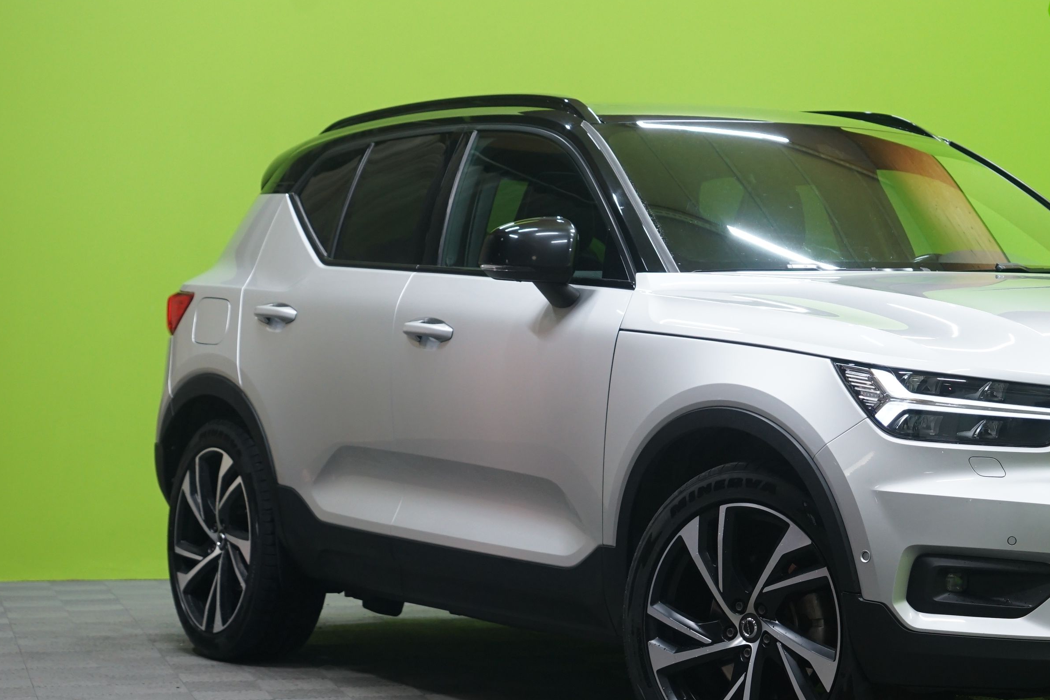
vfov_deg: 14.2
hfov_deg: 21.0
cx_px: 830
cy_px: 397
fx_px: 2800
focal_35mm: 96
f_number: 5.6
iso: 800
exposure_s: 1/25
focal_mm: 58
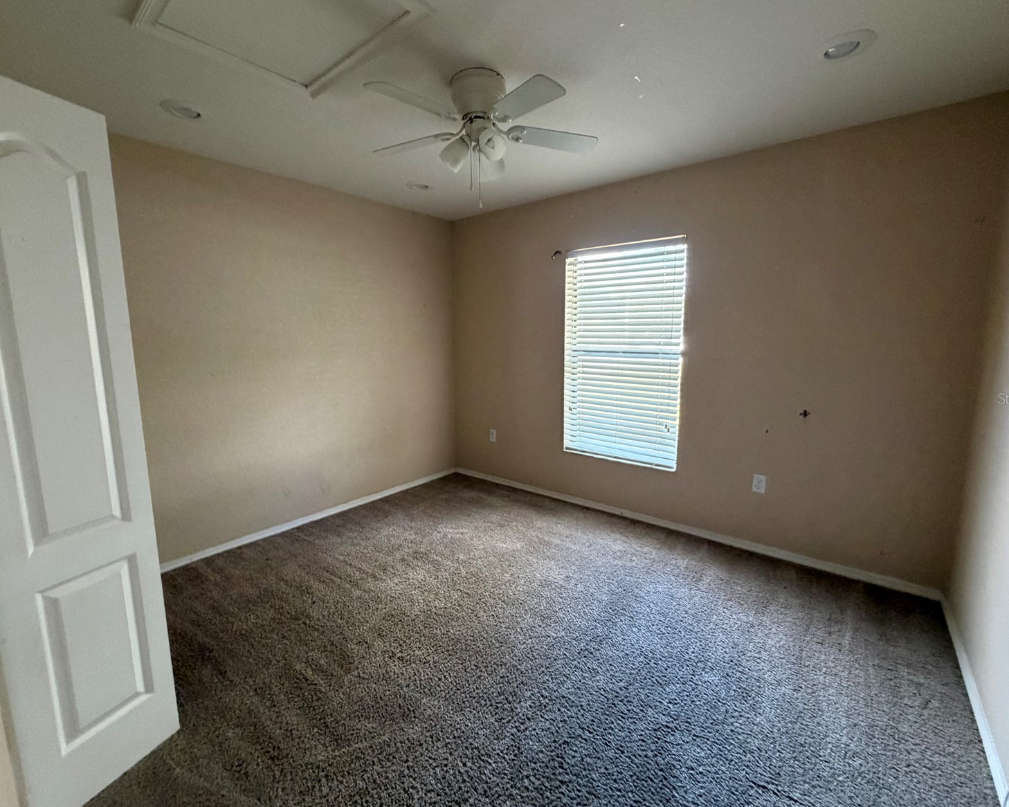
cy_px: 398
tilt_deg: -6.9
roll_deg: +2.2
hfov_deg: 96.8
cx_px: 509
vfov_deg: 84.0
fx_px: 448
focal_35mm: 15
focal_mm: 2.22
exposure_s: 1/60
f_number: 2.2
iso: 400
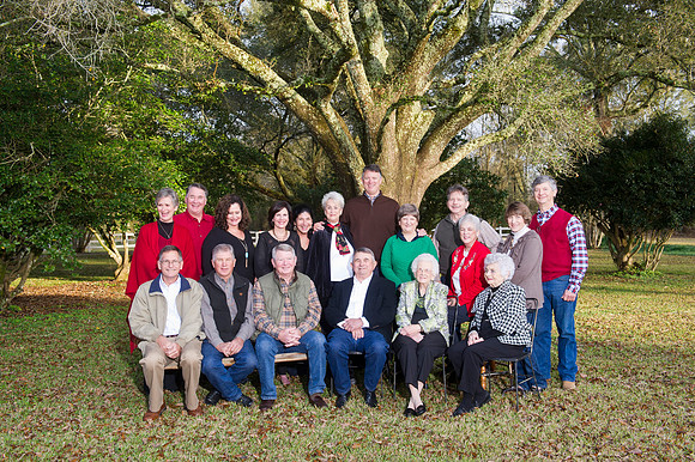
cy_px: 231
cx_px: 348
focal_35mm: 36
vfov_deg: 36.8
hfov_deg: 53.2
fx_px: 695
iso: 1000
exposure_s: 1/200
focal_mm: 36
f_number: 8
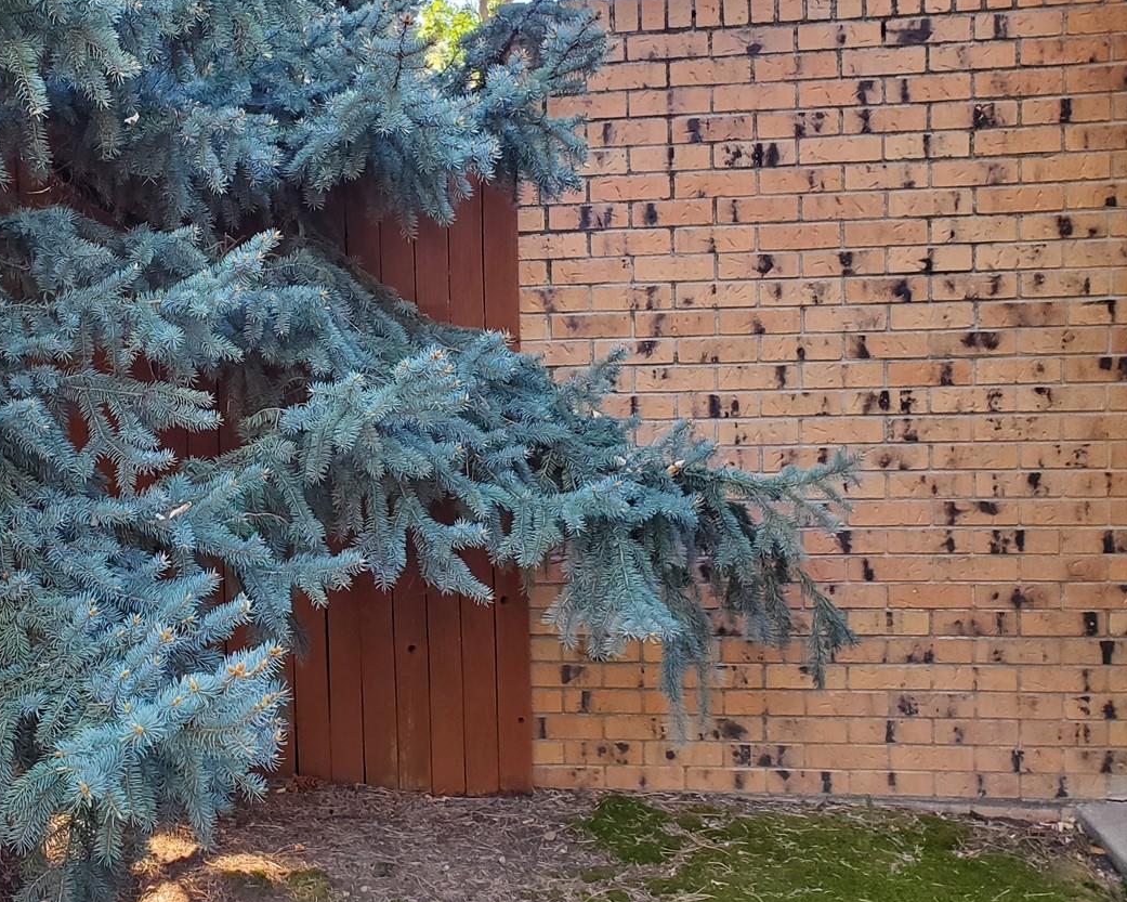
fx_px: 1301
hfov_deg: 45.0
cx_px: 263
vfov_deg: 37.9
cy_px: 316
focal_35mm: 39
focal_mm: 4.3
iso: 80
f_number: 2.4
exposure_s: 1/79
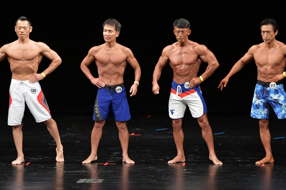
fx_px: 2025
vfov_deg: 5.4
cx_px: 143
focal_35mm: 255
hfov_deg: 8.1
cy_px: 95
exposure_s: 1/400
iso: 3200
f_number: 5.6
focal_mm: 170
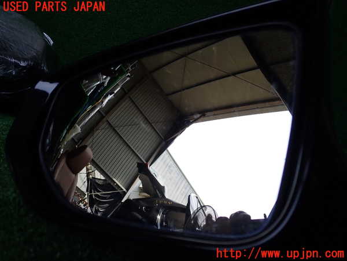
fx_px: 301
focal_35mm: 30
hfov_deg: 60.0
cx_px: 174
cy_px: 130
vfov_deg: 46.8
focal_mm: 5.4
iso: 100
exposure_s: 1/400
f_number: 3.2
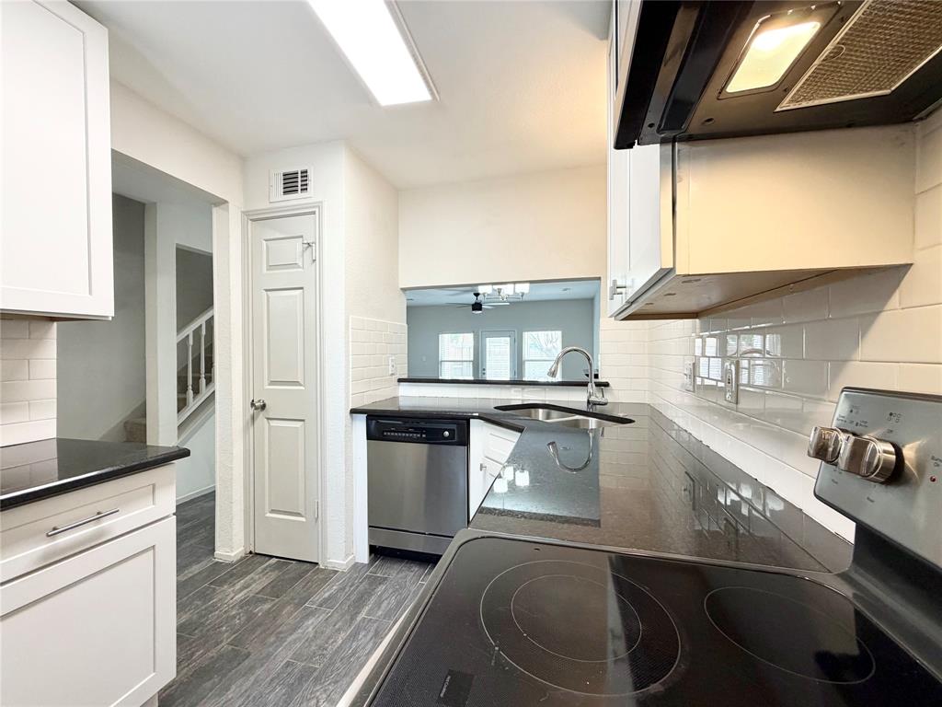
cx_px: 471
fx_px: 381
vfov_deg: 85.7
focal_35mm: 14
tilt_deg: -0.3
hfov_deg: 102.1
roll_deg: +0.7
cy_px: 354
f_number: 2.2
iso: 200
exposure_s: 1/120
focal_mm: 2.22
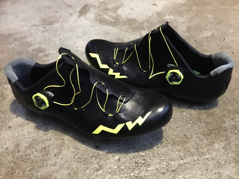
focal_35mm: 29
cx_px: 120
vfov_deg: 48.2
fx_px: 200
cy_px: 90
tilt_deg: -43.0
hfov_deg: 61.7
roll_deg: -0.3
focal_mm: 4.15
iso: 1600
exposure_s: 1/15
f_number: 2.2
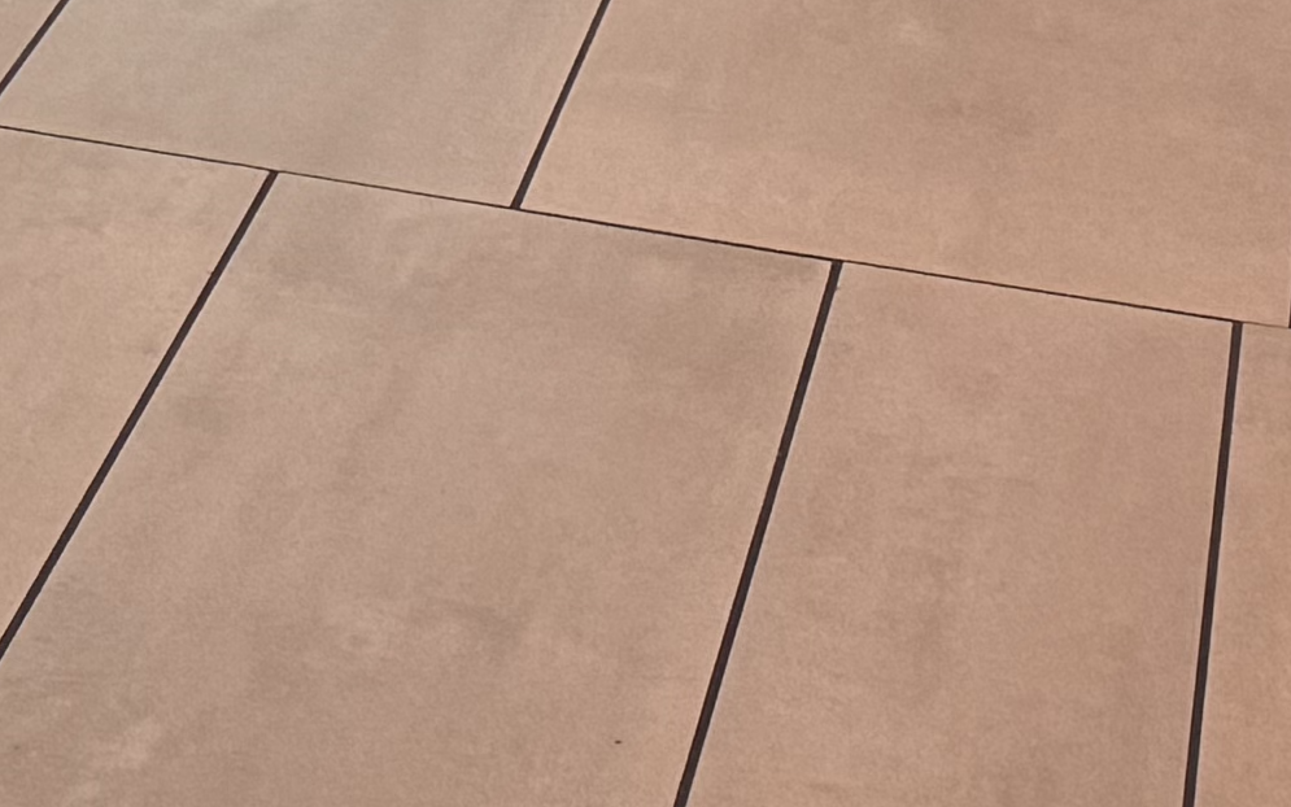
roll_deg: -1.2
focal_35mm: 146
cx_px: -426
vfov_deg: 7.9
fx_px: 5137
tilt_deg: -3.5
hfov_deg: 13.7
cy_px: -1554
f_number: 1.78
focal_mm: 6.76
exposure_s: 1/100
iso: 160
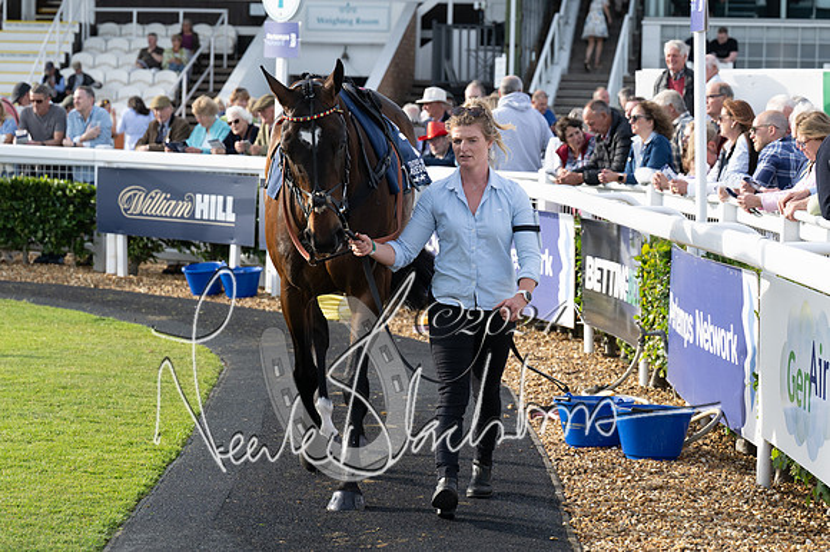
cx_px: 415
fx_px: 2419
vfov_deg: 13.0
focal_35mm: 105
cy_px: 276
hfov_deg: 19.5
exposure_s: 1/1250
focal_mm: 70
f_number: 4
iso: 400
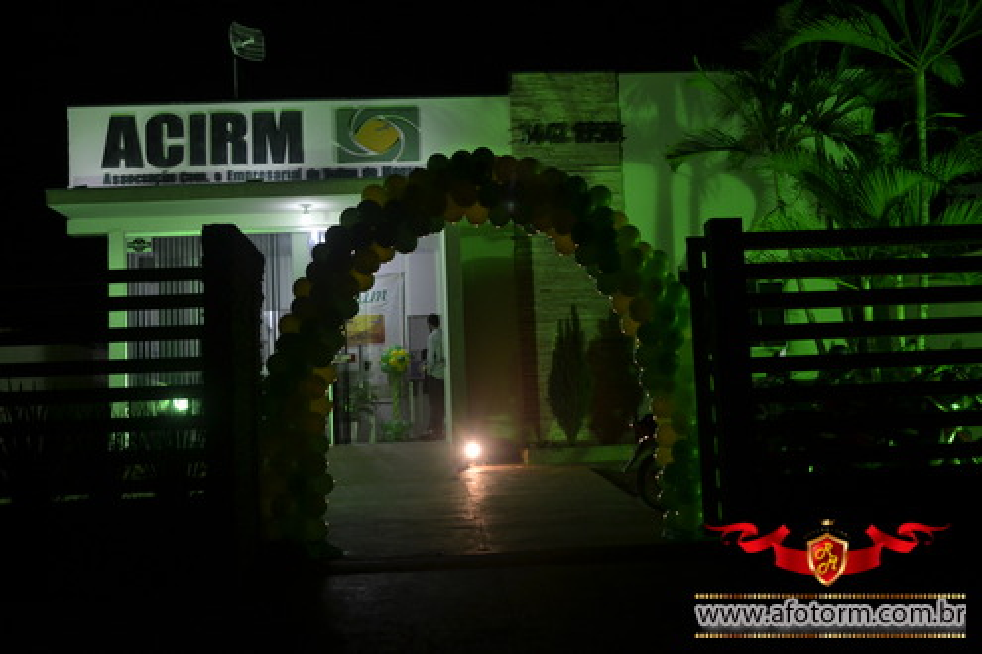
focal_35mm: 42
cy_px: 327
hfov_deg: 46.4
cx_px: 491
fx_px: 1146
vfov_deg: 31.9
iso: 450
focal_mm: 28
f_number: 4
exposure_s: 1/60
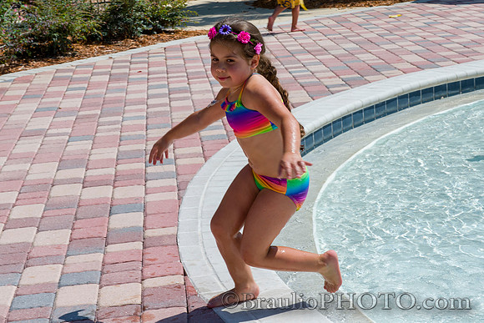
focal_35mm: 92
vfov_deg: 14.9
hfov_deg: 22.2
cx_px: 236
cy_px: 111
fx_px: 1234
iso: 320
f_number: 16
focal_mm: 70
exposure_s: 1/320
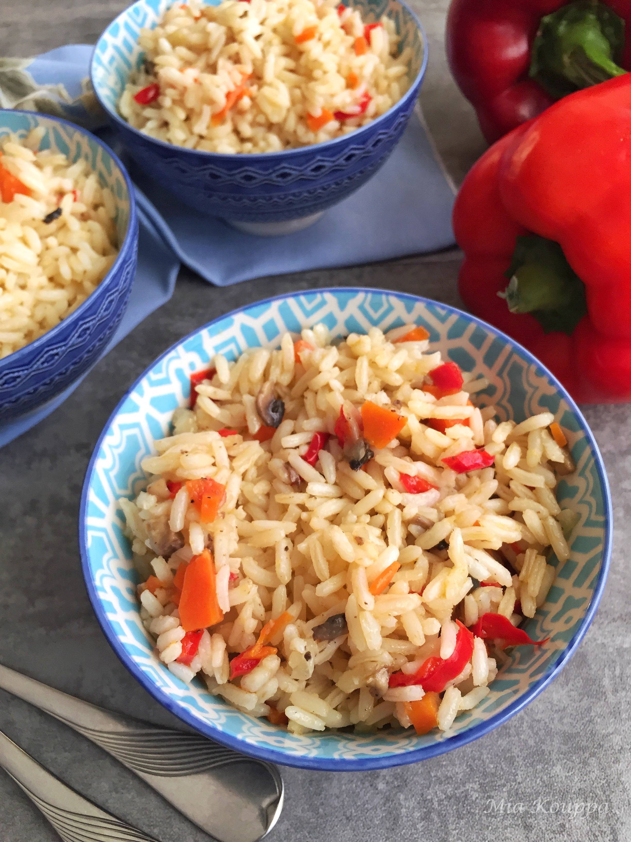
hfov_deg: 48.2
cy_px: 421
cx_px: 316
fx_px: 705
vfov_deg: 61.7
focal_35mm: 29
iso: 64
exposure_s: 1/30
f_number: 2.2
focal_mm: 4.15
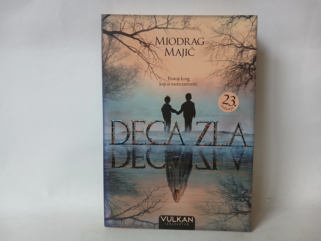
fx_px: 250
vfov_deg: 51.4
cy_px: 120
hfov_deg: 65.3
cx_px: 160
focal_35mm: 27
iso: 250
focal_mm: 3.98
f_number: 1.8
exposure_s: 1/33.3
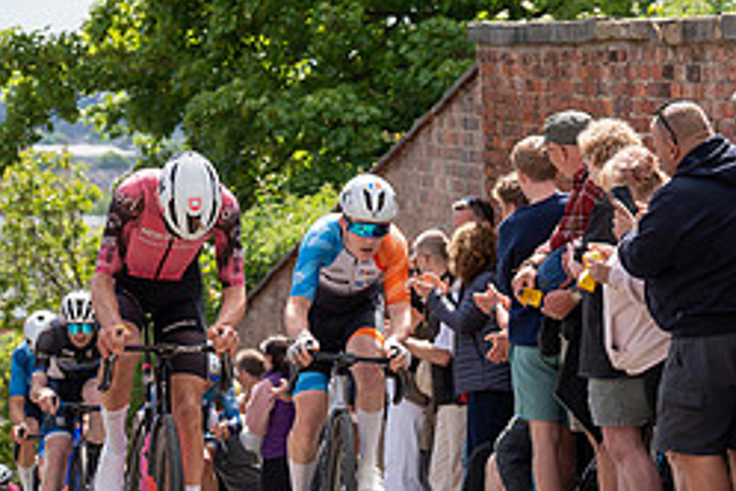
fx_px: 4518
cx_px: 277
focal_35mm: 221
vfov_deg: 6.2
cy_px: 194
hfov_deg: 9.3
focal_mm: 70
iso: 250
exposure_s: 1/1000
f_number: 5
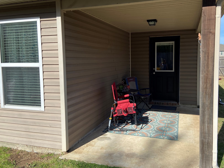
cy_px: 77
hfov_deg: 58.2
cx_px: 124
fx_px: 201
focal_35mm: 31
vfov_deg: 45.4
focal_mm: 4.25
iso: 32
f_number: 1.8
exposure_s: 1/2066
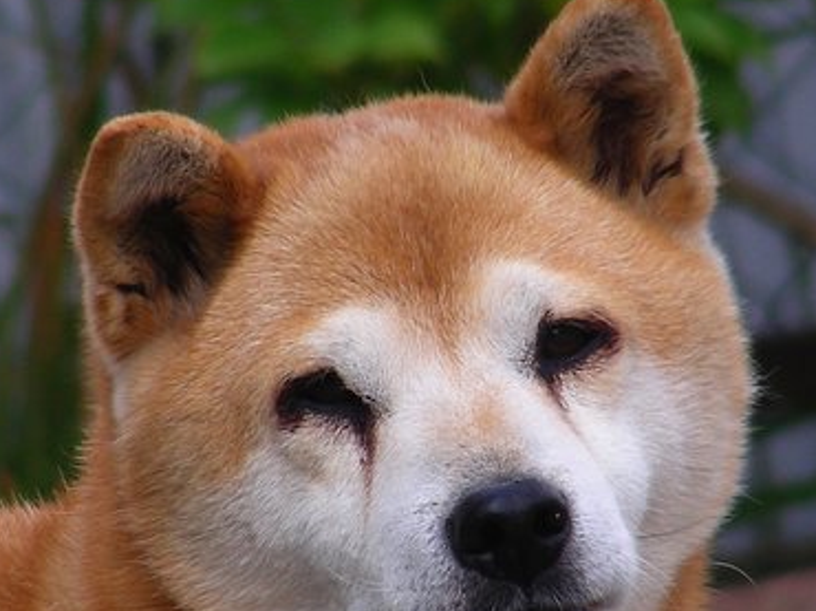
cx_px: 505
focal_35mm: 1053
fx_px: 24806
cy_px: 461
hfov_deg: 1.9
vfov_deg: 1.4
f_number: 3.5
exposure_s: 1/156
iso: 50
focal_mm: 63.3
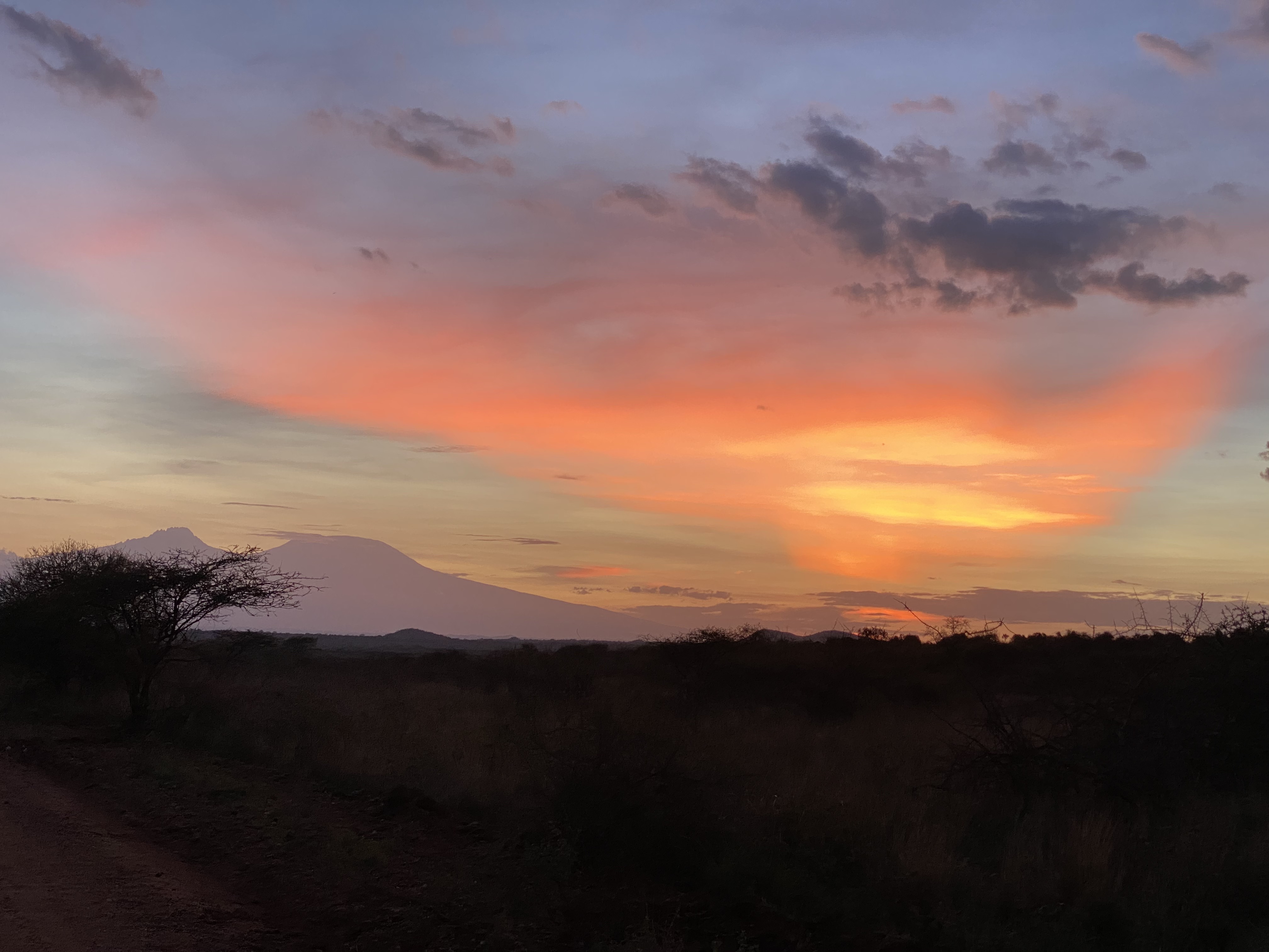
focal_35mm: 52
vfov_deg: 28.0
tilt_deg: +6.1
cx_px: 634
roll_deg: -3.3
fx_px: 1906
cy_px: 476
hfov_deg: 36.8
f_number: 2
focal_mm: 6
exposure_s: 1/72
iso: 160
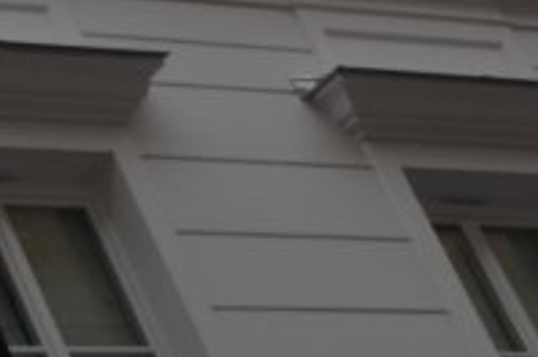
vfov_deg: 5.9
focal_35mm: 226
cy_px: -312
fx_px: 3372
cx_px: -511
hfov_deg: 8.7
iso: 100
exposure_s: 1/200
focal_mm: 25
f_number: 8
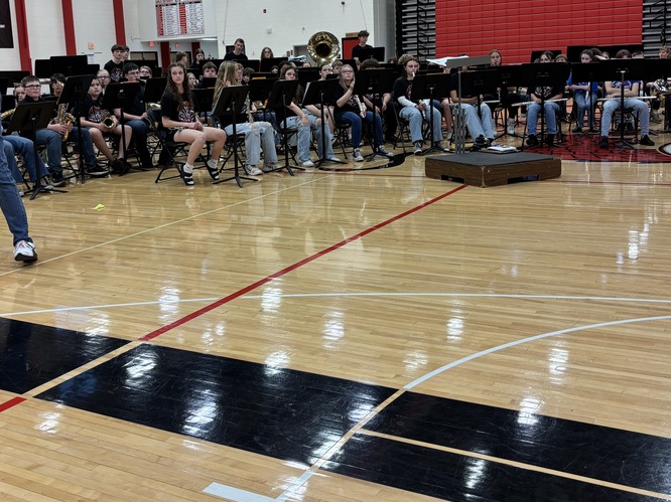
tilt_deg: -7.6
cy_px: 176
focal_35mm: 40
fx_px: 775
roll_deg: +2.3
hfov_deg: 46.7
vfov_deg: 35.7
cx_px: 298
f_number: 1.6
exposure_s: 1/60
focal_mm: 5.96
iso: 80
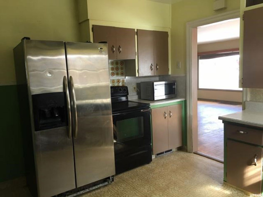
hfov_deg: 61.7
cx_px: 132
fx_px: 220
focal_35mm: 29
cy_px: 98
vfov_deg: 48.2
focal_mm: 4.15
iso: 25
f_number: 2.2
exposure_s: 1/30
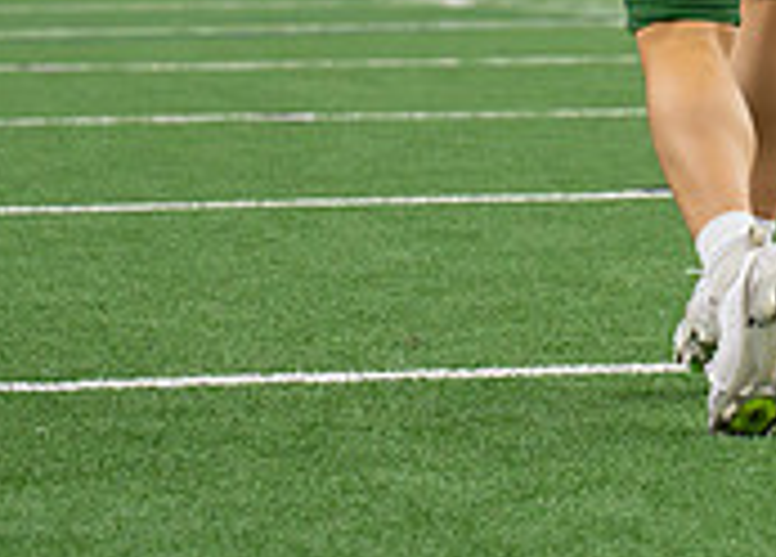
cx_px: 743
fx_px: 6774
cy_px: -288
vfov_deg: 4.7
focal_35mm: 307
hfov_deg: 6.5
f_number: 2.8
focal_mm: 61.5
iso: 2500
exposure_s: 1/1000
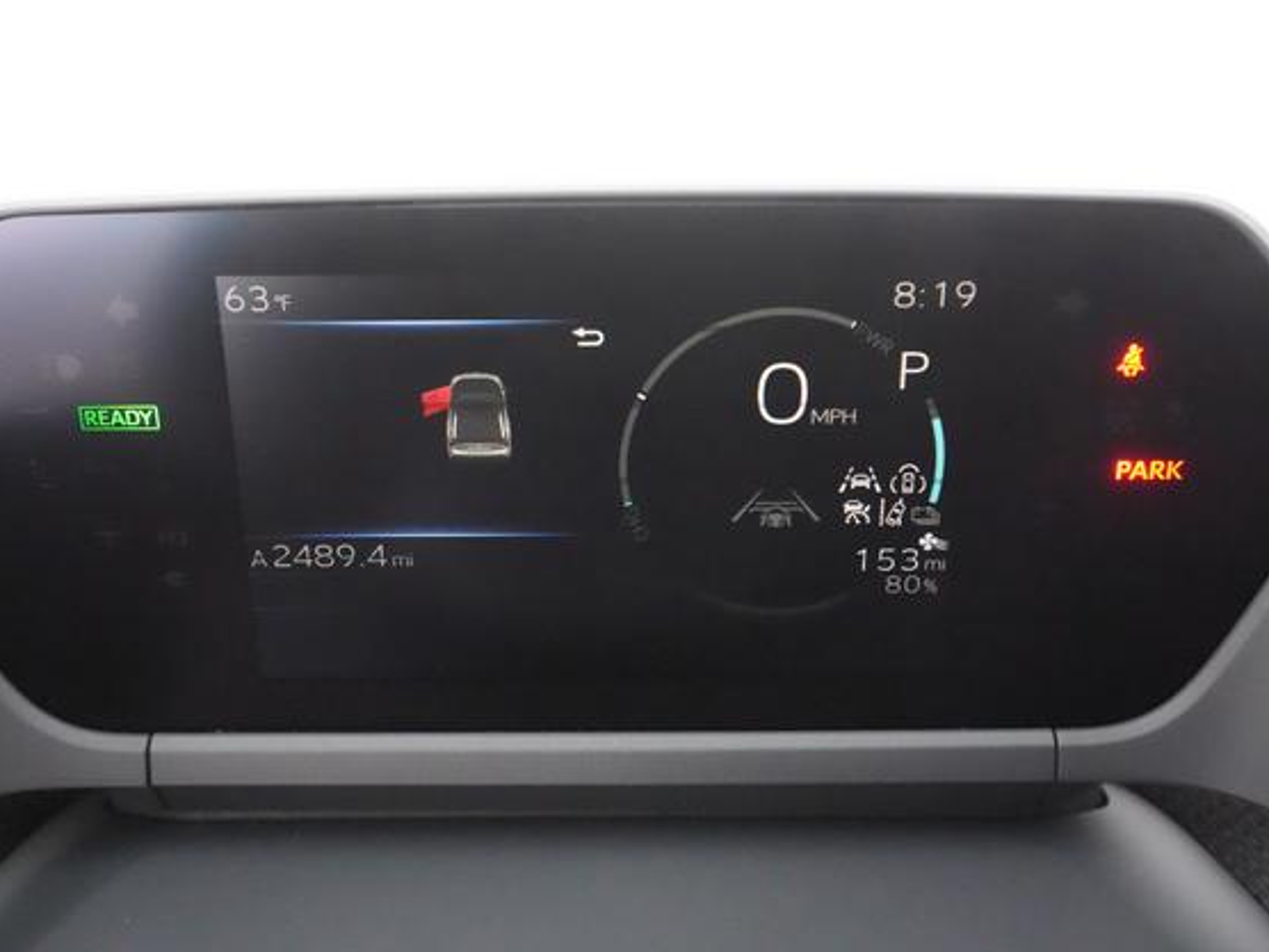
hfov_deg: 58.3
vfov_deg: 45.4
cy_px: 470
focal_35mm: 31
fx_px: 1136
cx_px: 614
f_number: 4.5
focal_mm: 28
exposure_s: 1/100
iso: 32000
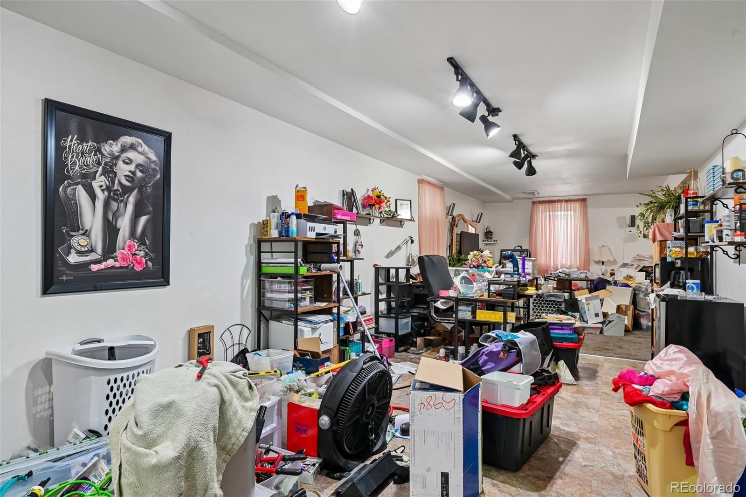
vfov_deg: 63.2
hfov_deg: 85.4
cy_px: 248
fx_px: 404
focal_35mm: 20
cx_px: 373
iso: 400
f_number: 10
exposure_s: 1/5
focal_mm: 19.5
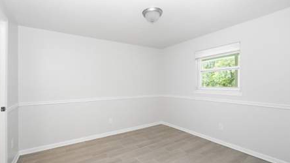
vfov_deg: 63.9
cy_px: 85
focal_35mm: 17
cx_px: 138
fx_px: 131
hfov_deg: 95.8
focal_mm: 10
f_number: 4
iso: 2500
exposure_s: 1/40
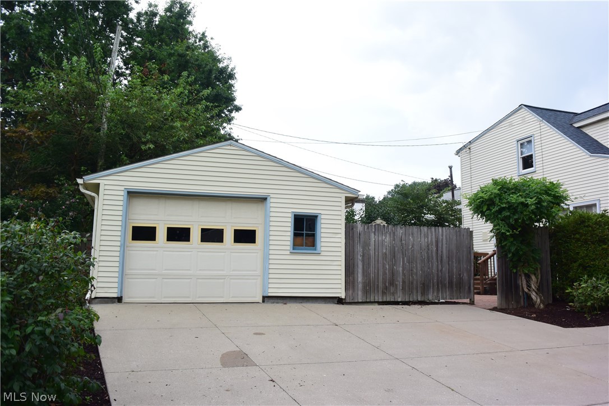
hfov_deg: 60.3
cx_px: 304
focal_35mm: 31
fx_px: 524
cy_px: 203
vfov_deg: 42.3
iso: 200
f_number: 3.8
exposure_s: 1/60
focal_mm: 11.6
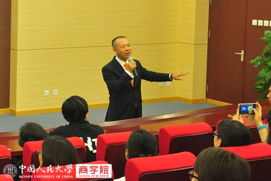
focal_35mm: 39
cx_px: 136
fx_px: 294
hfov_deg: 49.6
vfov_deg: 34.2
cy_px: 90
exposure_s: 1/25
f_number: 4
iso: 800
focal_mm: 26
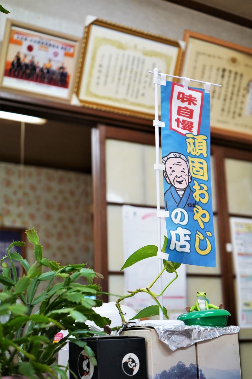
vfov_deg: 39.6
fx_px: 525
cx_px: 126
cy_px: 190
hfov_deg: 27.0
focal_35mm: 50
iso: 1250
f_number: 4.5
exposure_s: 1/160
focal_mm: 50
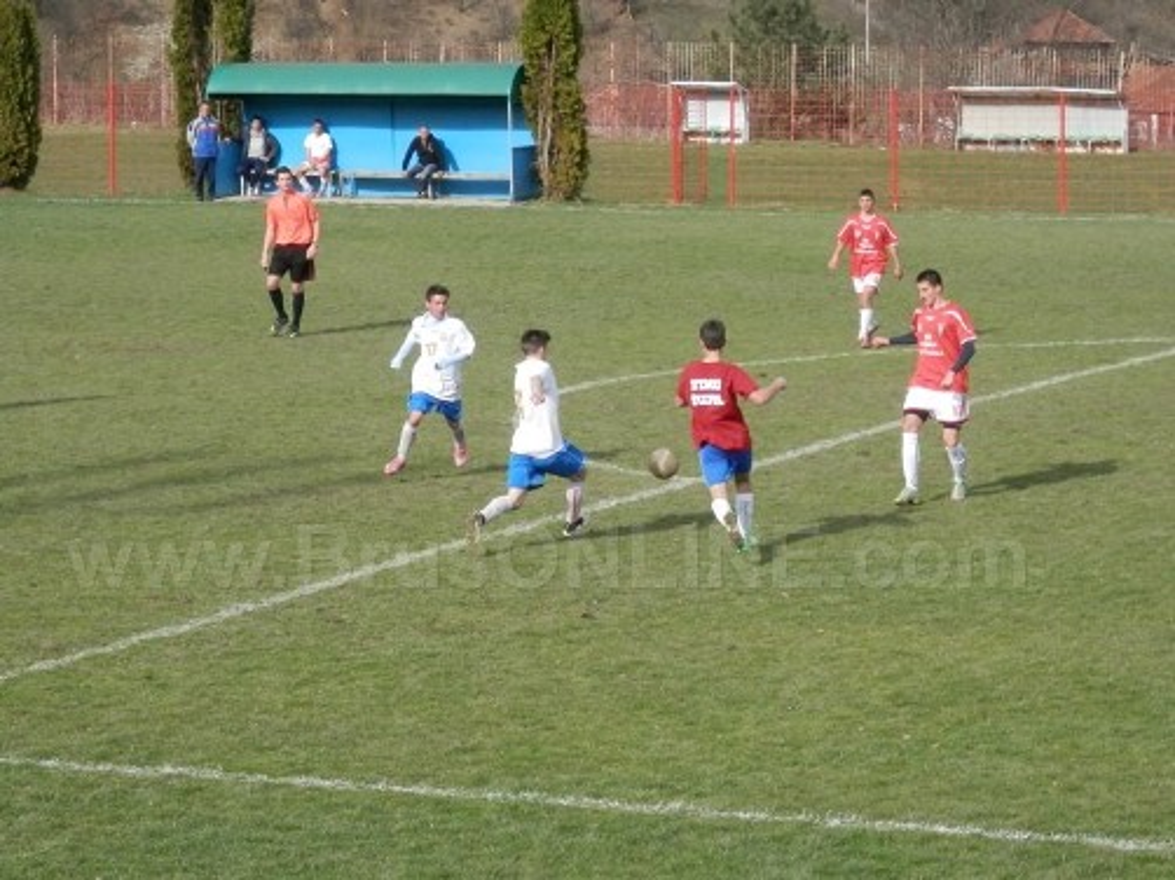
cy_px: 440
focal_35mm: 128
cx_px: 588
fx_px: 4343
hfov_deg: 15.4
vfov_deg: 11.6
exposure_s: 1/500
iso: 200
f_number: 5.3
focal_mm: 22.9
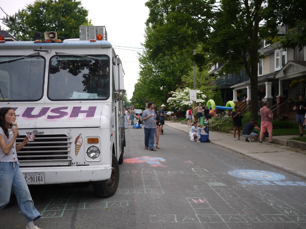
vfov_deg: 36.0
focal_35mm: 40
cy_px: 114
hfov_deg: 46.8
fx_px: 354
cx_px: 153
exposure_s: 1/1000
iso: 100
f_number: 1.8
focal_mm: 20
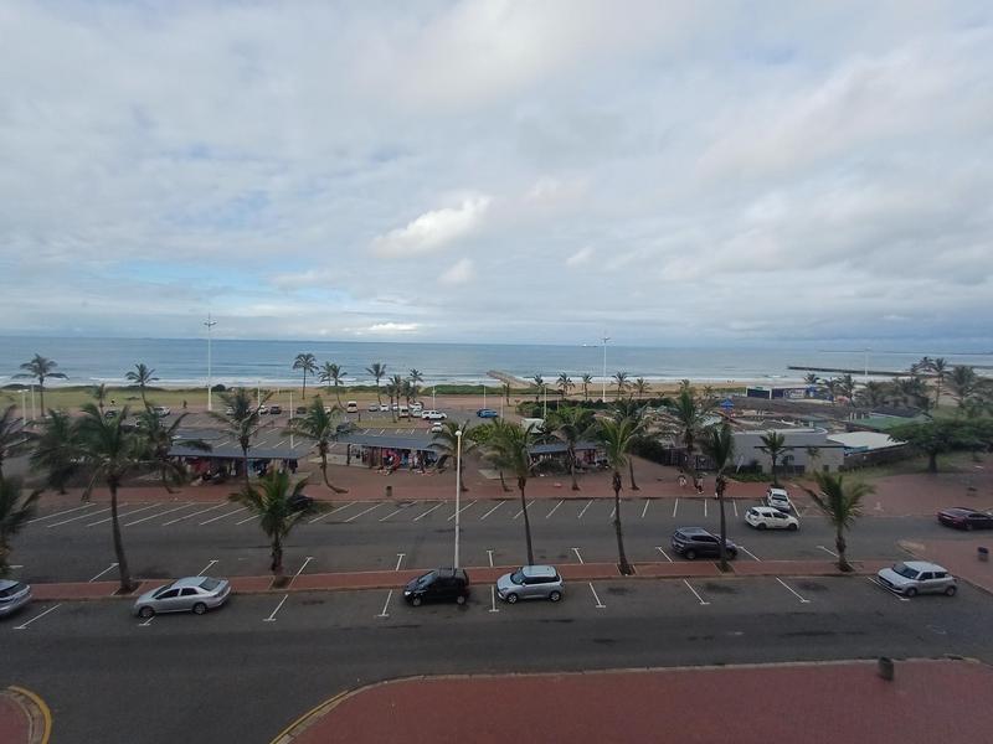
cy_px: 372
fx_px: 459
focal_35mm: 16
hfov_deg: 94.5
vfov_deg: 78.1
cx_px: 496
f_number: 2.2
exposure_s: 1/809
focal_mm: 1.64
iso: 40
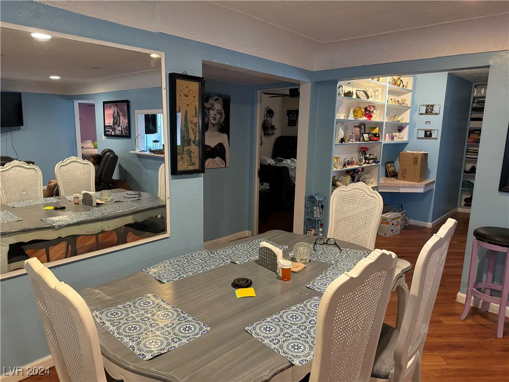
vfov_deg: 56.8
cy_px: 191
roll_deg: -1.3
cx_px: 254
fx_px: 353
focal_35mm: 24
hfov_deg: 71.6
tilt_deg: -11.0
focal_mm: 6.76
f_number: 1.78
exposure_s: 1/60
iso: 640
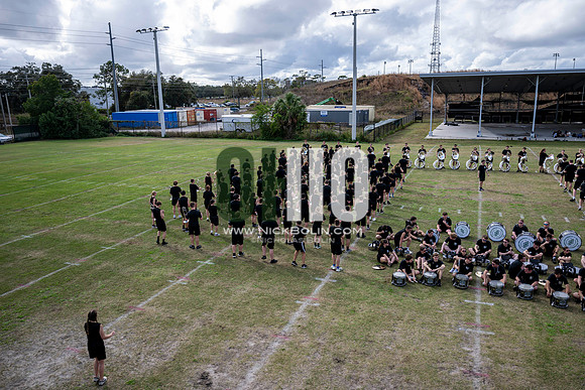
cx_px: 292
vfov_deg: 46.4
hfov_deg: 65.5
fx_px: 455
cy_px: 195
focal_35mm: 28
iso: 125
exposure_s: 1/1250
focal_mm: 28
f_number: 2.8
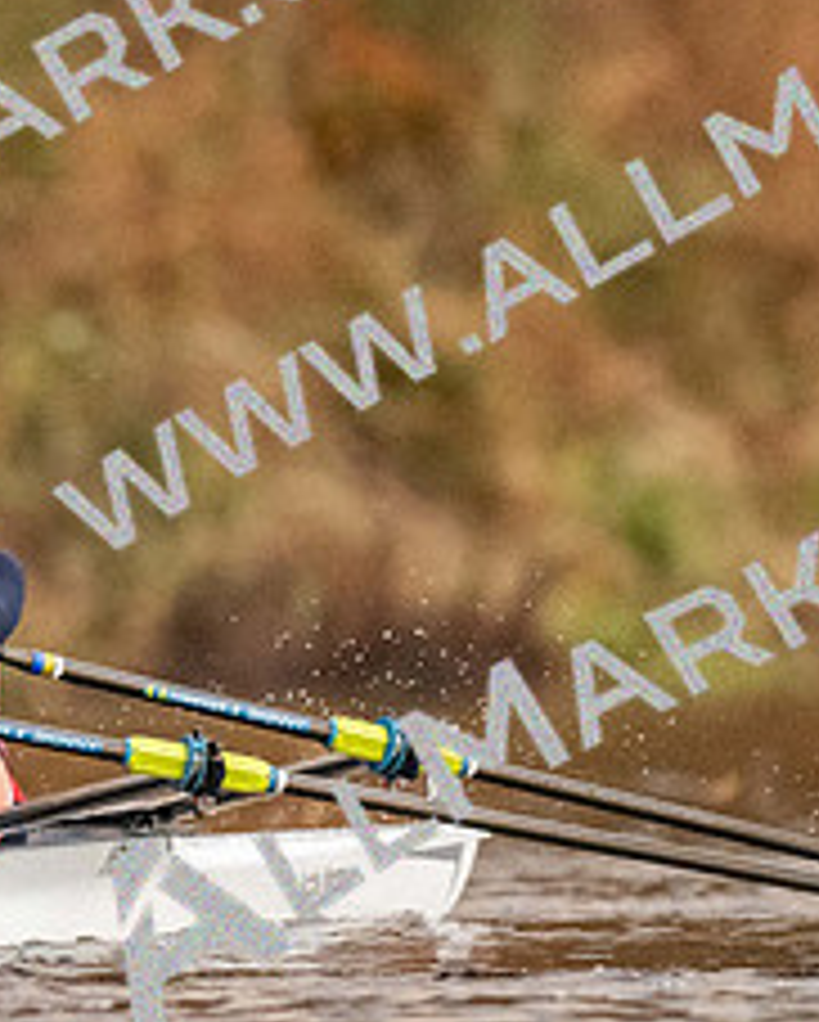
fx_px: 65207
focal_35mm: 2155
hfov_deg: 0.7
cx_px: -274
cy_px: 626
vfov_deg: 0.9
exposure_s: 1/2500
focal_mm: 600
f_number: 4
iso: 7200
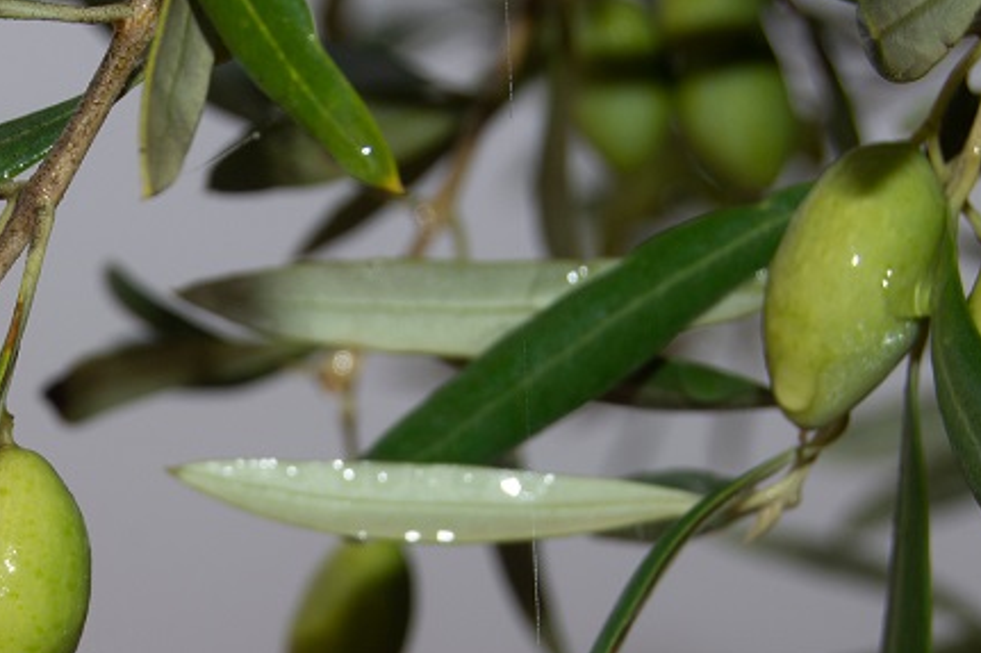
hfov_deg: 11.7
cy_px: 676
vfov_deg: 7.8
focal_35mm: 174
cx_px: -5
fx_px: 4739
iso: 125
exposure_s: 1/250
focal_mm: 50
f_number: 5.6
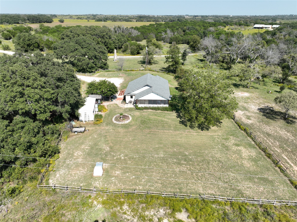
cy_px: 111
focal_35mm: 24
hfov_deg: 71.6
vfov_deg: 56.8
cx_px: 148
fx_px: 206
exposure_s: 1/1250
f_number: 2.8
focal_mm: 12.29
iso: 100
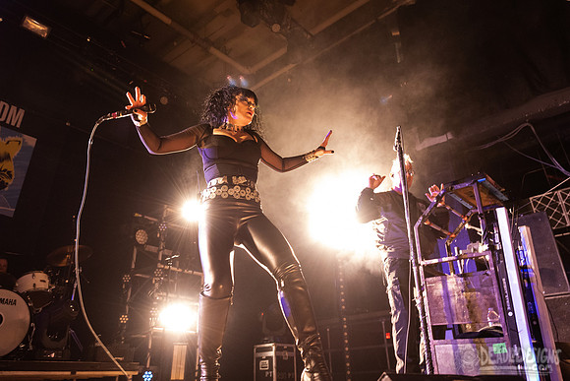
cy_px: 157
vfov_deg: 45.8
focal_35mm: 28
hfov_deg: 65.0
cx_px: 285
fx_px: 447
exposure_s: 1/100
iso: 3200
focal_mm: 24
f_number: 3.2
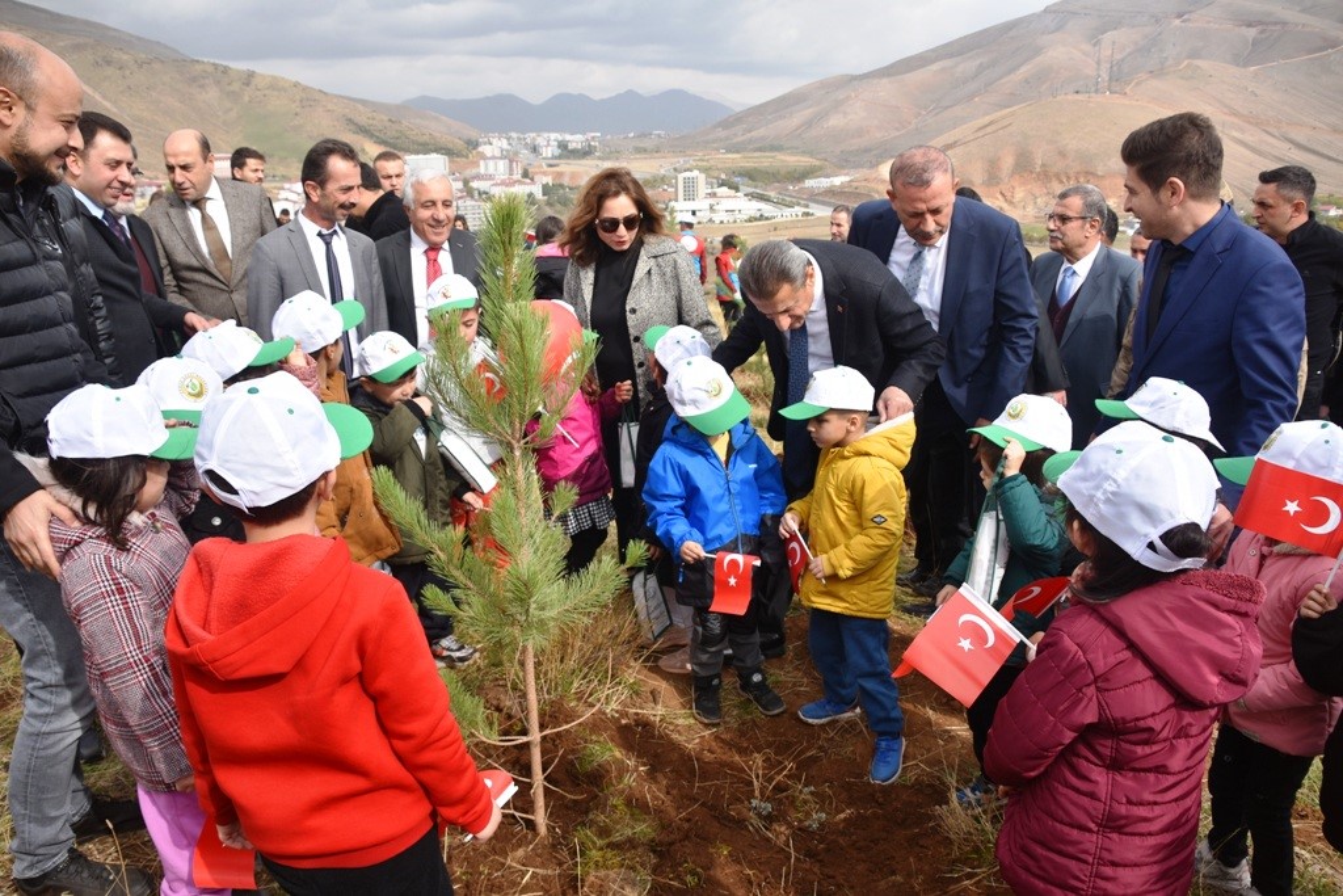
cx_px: 672
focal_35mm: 60
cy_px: 448
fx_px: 2238
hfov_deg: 33.4
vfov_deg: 22.6
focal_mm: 40
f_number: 8
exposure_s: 1/500
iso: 125
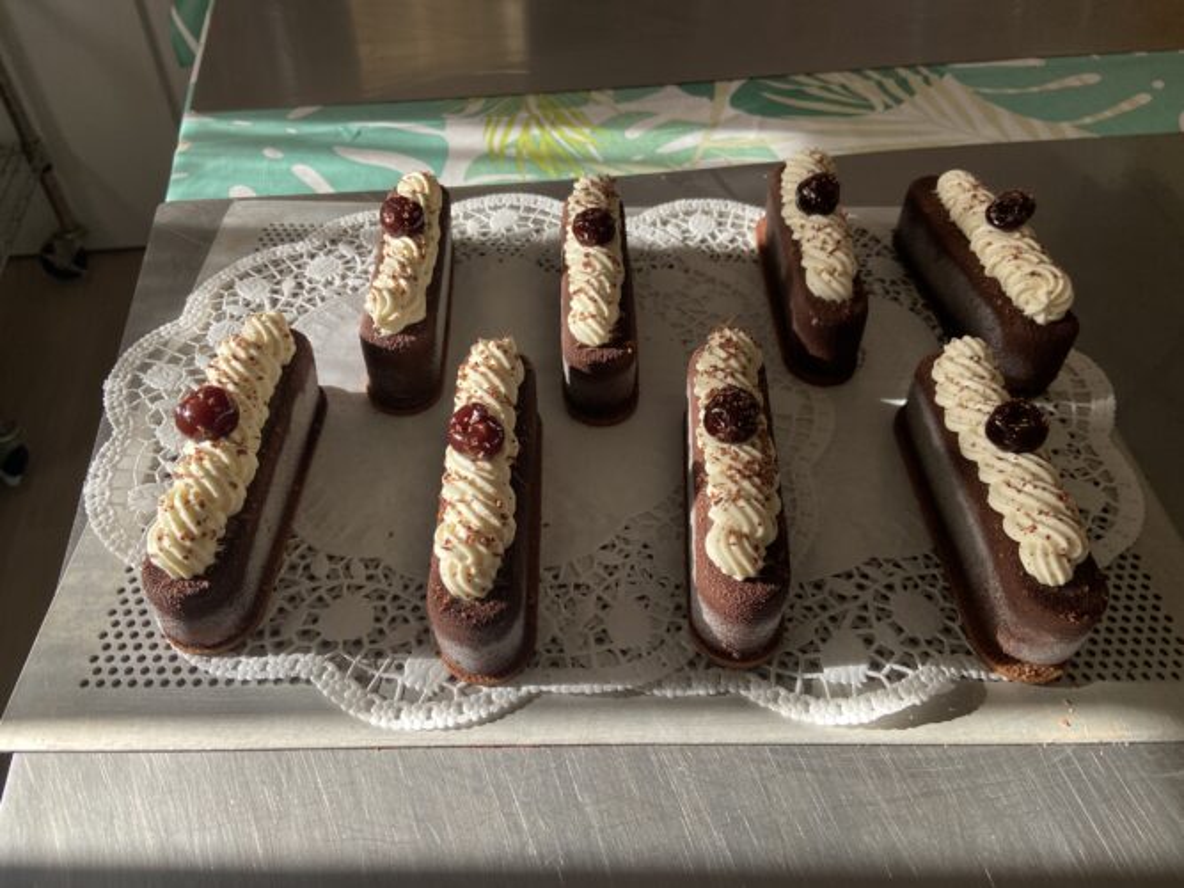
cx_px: 592
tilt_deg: -47.2
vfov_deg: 53.0
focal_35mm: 26
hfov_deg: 67.3
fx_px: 889
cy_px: 444
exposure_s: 1/121
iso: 80
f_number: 1.8
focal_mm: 4.25
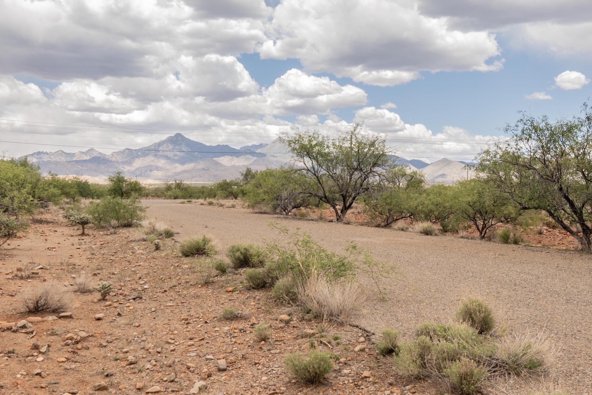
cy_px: 199
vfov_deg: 35.1
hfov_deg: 50.6
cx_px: 260
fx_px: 625
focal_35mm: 38
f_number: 14
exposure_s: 1/100
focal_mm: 20
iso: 200
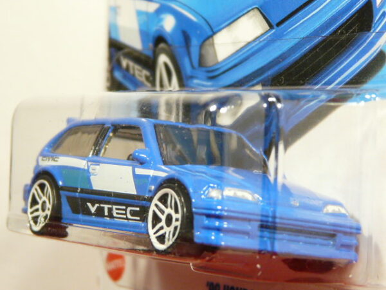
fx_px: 1372
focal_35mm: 123
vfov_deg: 12.0
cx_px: 193
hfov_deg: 16.0
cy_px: 145
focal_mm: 12.6
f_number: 3.2
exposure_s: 1/50
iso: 200
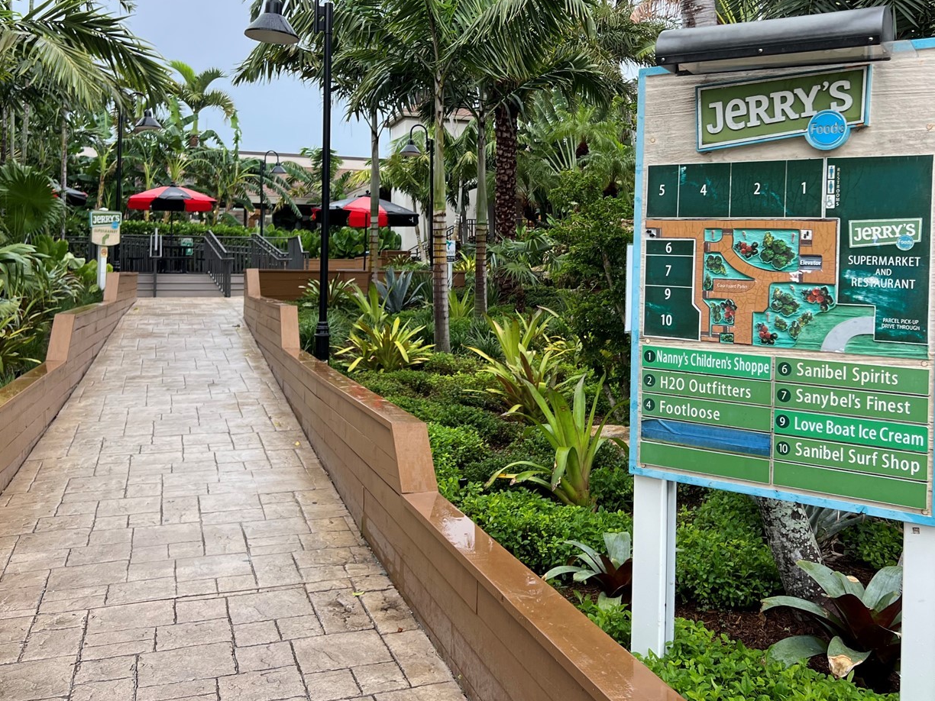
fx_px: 918
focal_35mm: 34
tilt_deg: +2.3
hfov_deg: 54.0
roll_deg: +0.2
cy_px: 255
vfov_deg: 41.4
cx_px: 475
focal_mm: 5.7
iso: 64
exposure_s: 1/121
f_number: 1.5
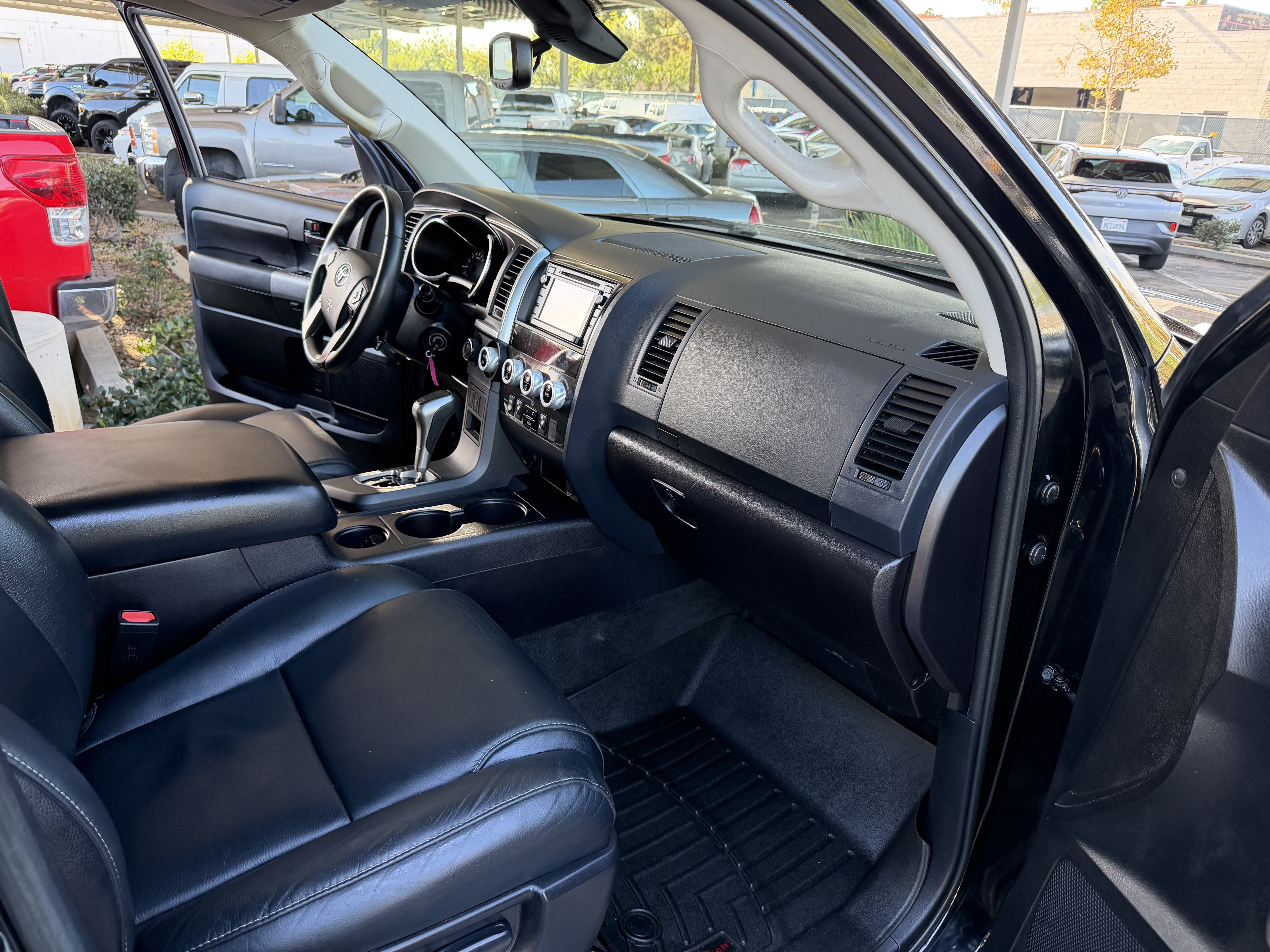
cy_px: 476
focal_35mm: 24
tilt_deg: -21.6
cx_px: 635
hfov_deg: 71.6
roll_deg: -2.3
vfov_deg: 56.8
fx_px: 881
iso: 200
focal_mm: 6.76
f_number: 1.78
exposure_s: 1/160
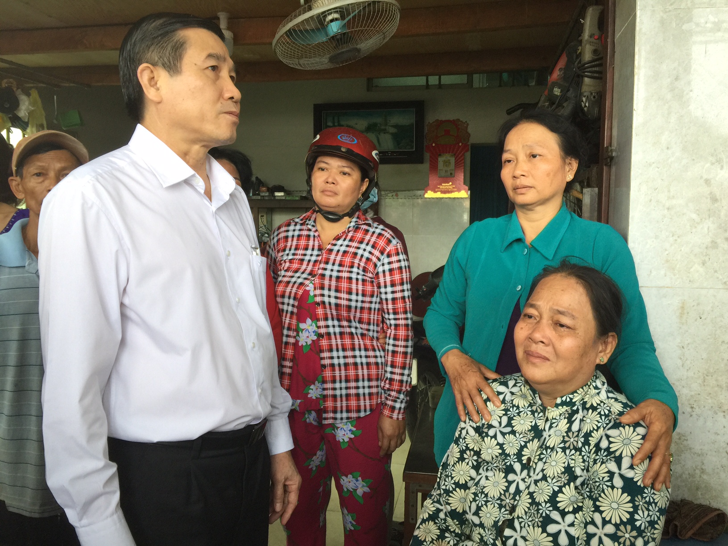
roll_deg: -1.5
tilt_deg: -2.3
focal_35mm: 29
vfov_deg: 48.2
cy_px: 273
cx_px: 364
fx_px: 610
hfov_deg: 61.7
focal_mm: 4.15
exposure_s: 1/33
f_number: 2.2
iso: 32
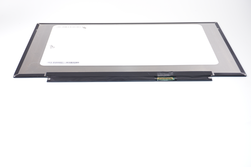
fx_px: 376
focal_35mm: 54
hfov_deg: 36.9
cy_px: 84
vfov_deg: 25.0
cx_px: 126
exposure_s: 1/160
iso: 640
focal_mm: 36
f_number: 5.6
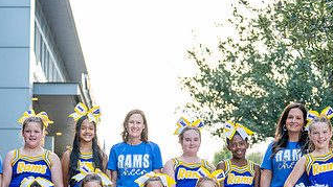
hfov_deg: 20.3
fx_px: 927
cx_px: 129
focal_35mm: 105
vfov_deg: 11.5
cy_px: 168
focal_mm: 50
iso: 640
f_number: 2
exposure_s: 1/400
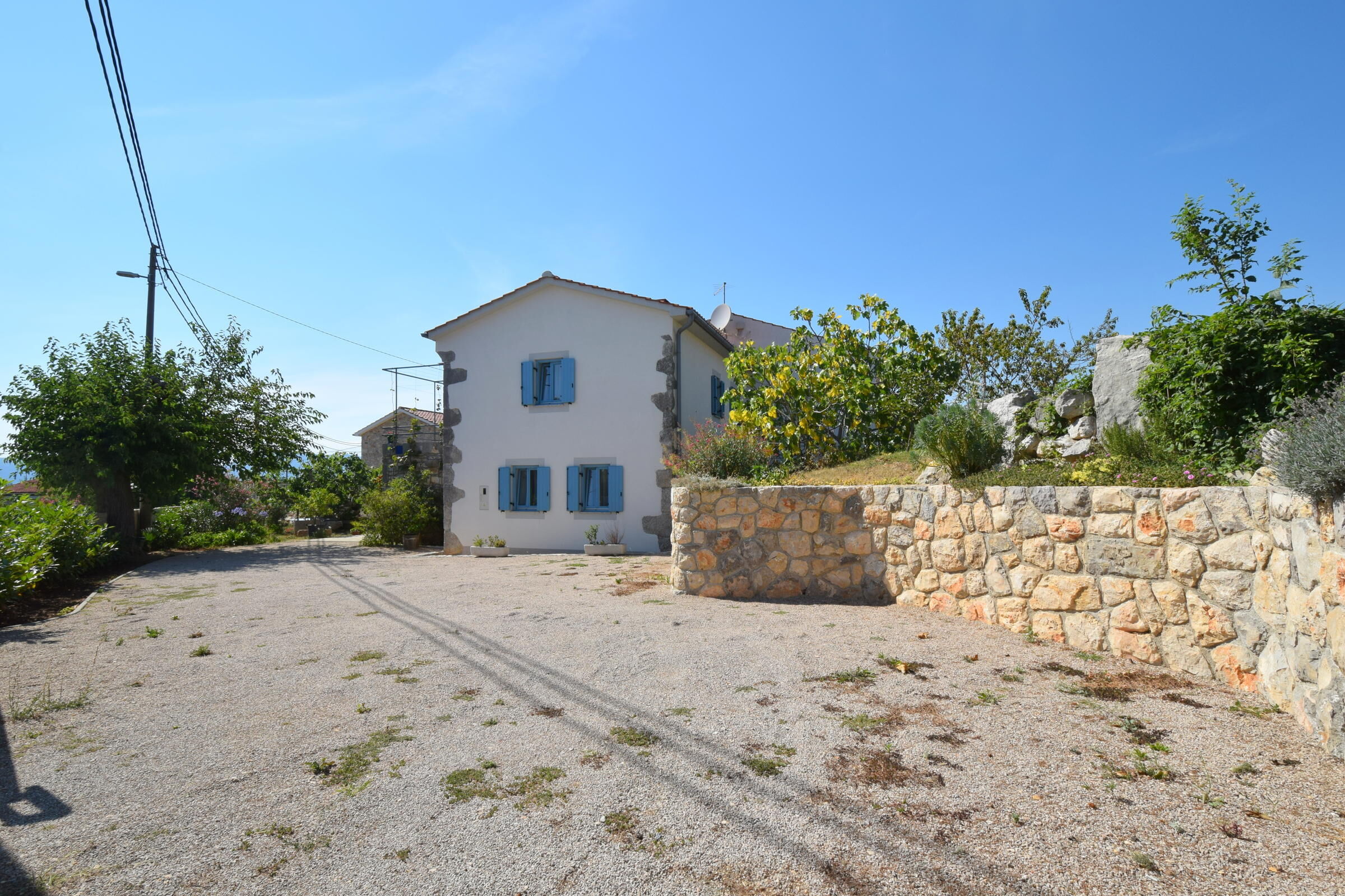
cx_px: 672
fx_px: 560
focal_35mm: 15
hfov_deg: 100.4
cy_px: 448
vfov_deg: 77.3
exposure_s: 1/400
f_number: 10
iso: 200
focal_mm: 10
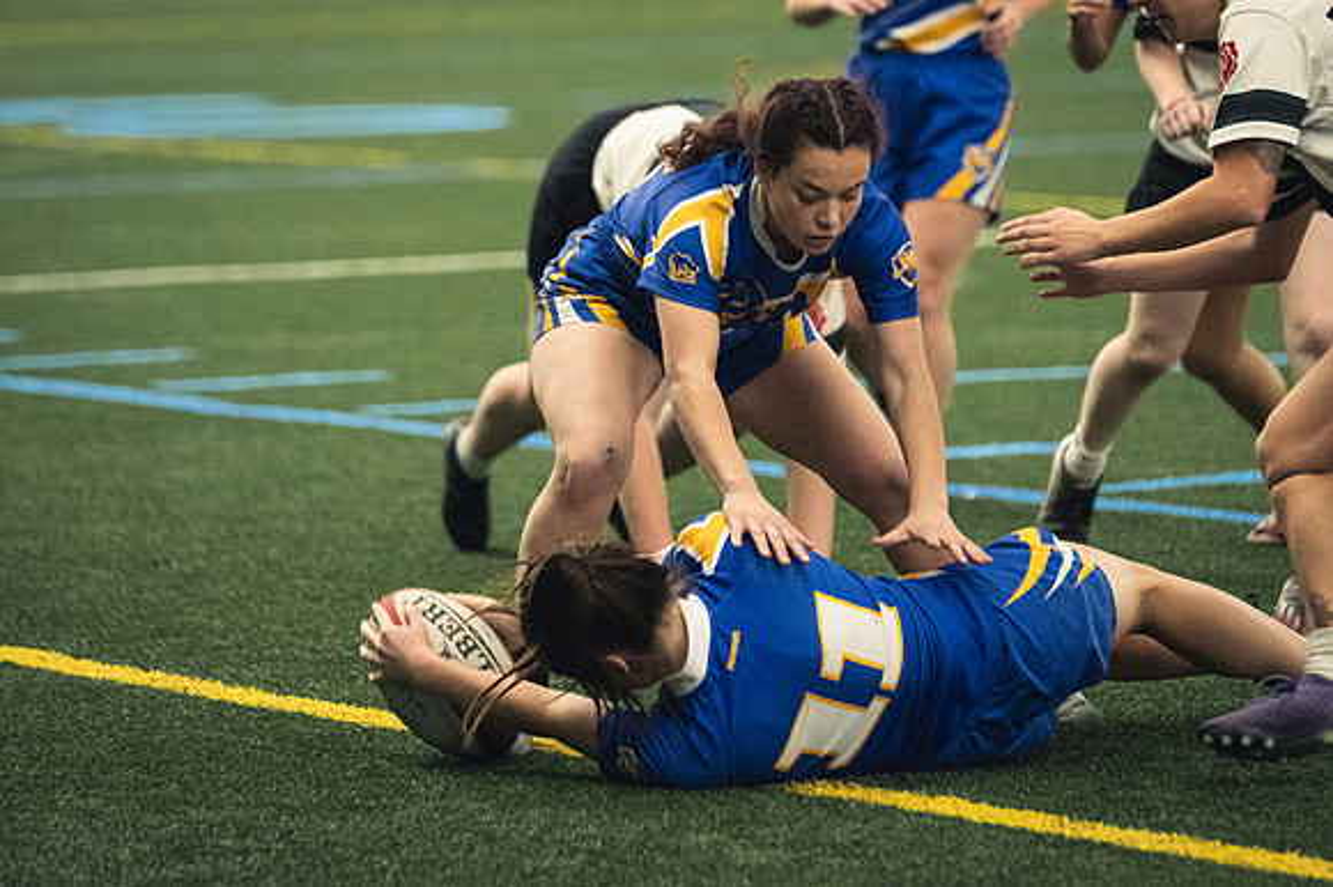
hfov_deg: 8.1
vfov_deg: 5.4
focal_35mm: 255
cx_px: 666
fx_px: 9436
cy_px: 444
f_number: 2.8
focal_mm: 170
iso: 10000
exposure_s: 1/500
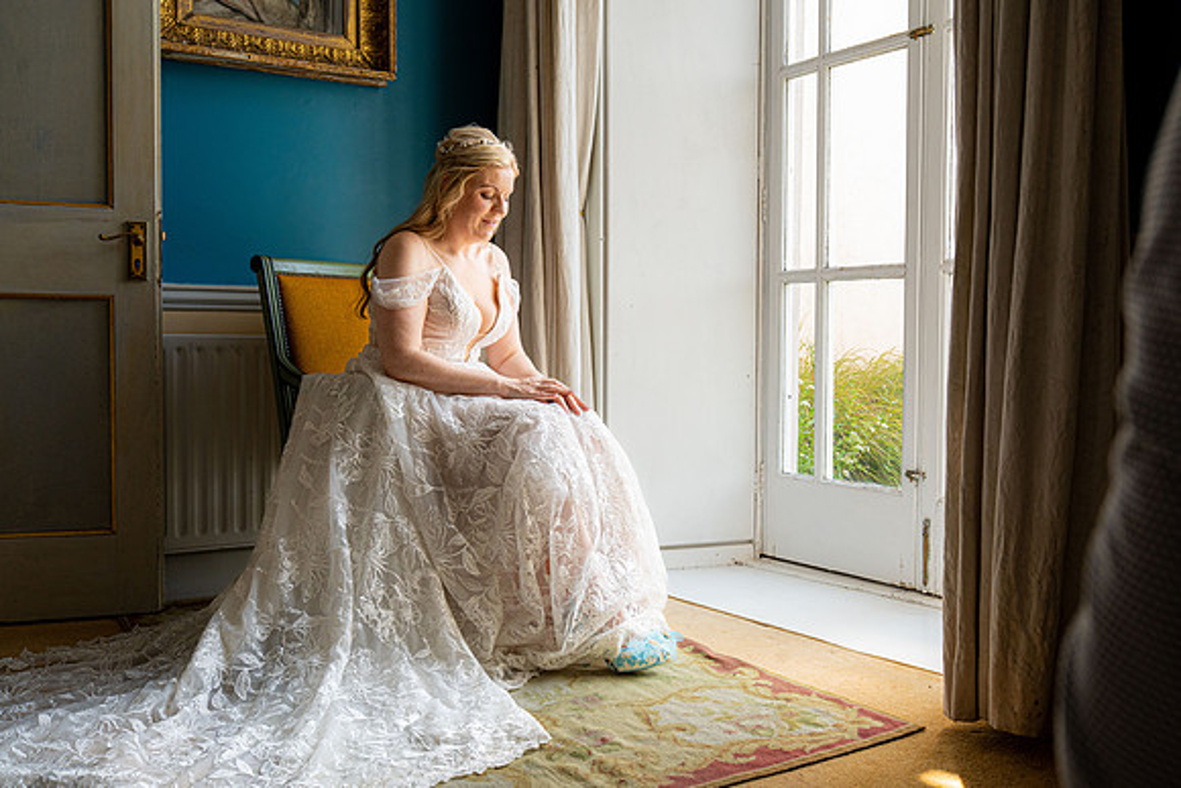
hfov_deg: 54.4
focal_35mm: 35
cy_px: 394
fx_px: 1148
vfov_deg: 37.9
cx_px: 590
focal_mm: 35
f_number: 7.1
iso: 1000
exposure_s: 1/160
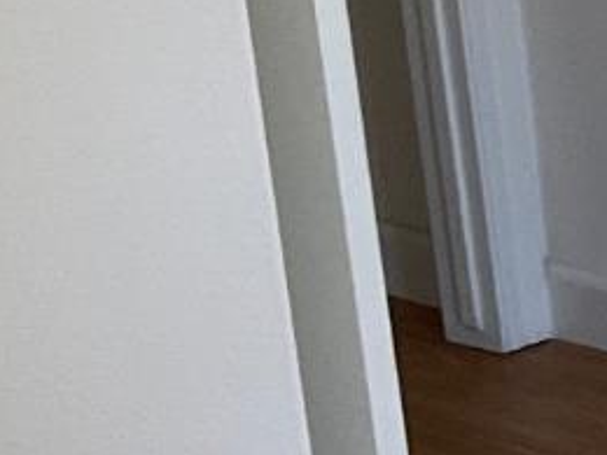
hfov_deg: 10.2
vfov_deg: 8.7
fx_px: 2928
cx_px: 1468
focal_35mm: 167
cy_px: -190
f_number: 1.8
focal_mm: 3
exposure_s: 1/60
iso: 64
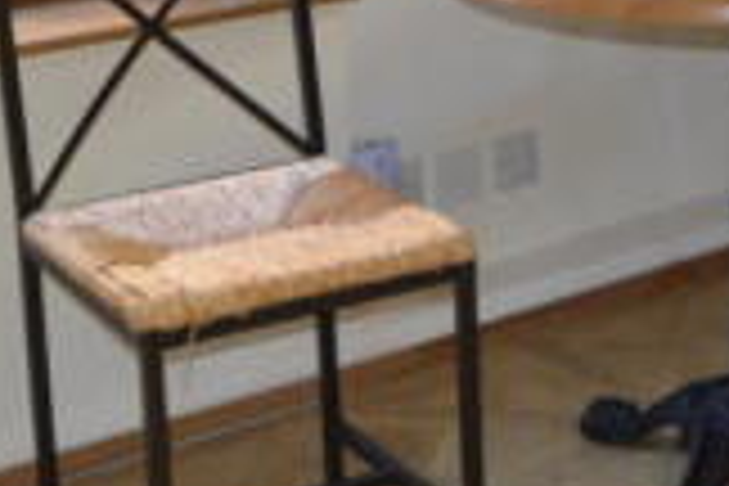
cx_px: 724
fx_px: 2207
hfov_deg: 18.3
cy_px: -90
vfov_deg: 12.3
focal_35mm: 109
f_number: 3.5
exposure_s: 1/60
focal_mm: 18
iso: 400
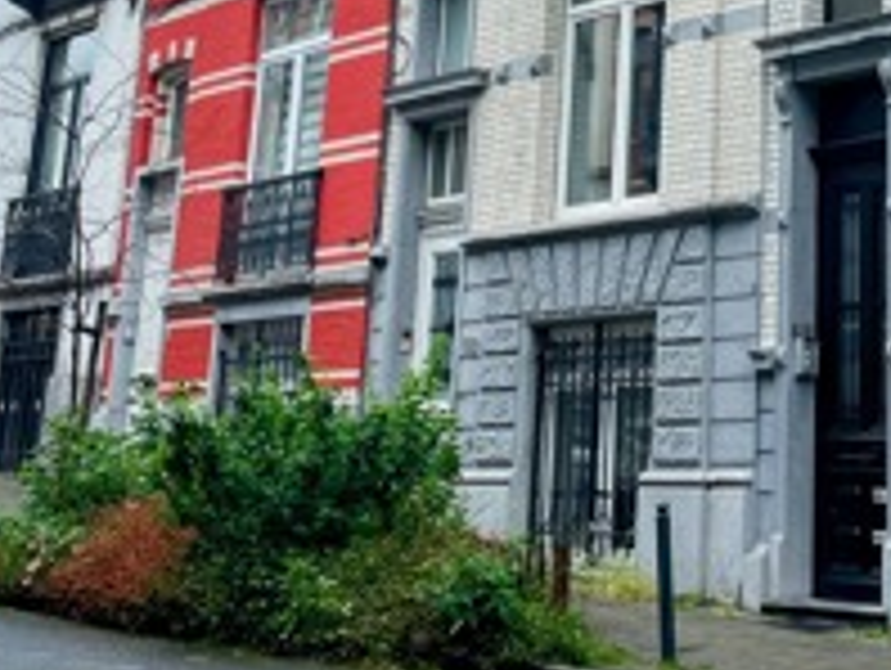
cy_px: -243
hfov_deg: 22.9
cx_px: 724
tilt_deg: +18.8
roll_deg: -1.2
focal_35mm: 84
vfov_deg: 16.5
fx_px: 2165
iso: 32
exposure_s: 1/1319
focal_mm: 4.2
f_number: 1.6
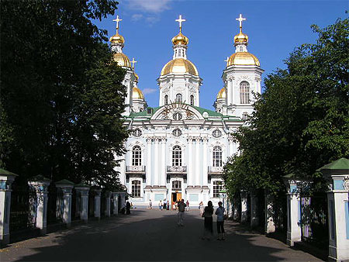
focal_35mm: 38
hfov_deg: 49.0
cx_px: 174
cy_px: 131
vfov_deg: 37.8
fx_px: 383
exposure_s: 1/800
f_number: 5.6
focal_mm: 6.3
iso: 50
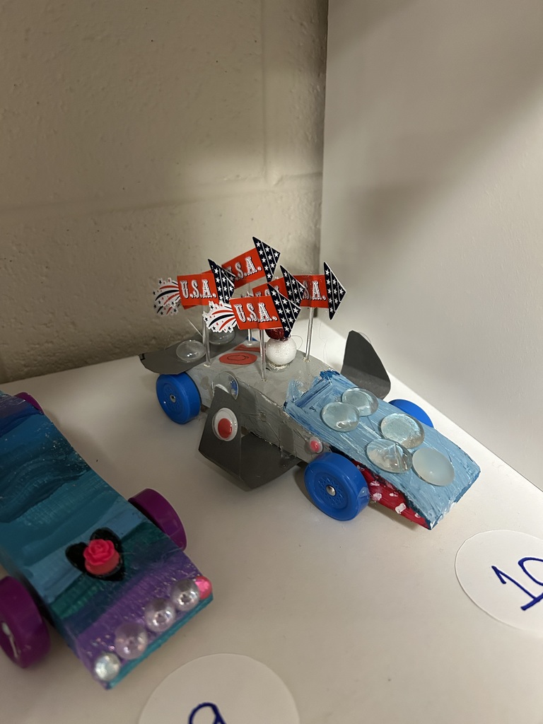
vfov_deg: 67.3
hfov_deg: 53.1
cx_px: 272
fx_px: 544
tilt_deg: -30.2
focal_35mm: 26
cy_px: 362
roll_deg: +2.0
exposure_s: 1/60
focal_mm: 5.7
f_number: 1.5
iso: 500
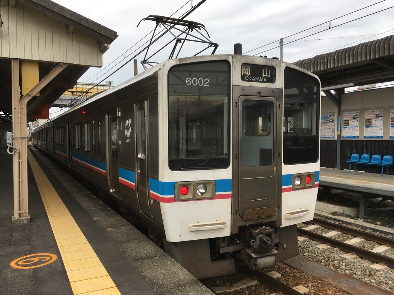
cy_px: 148
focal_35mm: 29
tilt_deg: -4.7
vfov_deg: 48.2
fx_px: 330
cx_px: 197
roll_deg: +1.5
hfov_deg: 61.7
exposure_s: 1/458
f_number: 2.2
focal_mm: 4.15
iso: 25
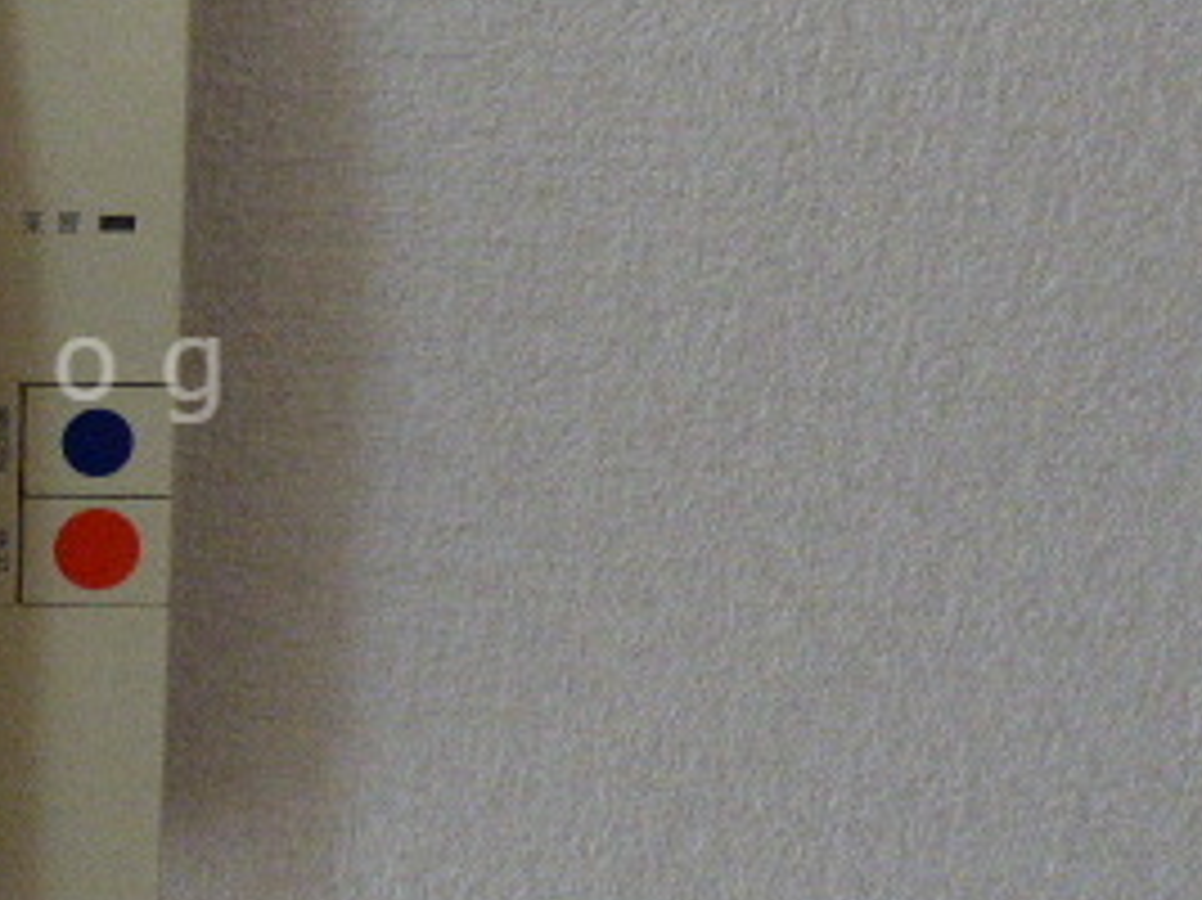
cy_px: 369
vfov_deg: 30.2
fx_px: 1666
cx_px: -63
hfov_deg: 35.0
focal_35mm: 48
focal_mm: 3.58
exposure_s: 1/100
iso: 800
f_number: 2.8
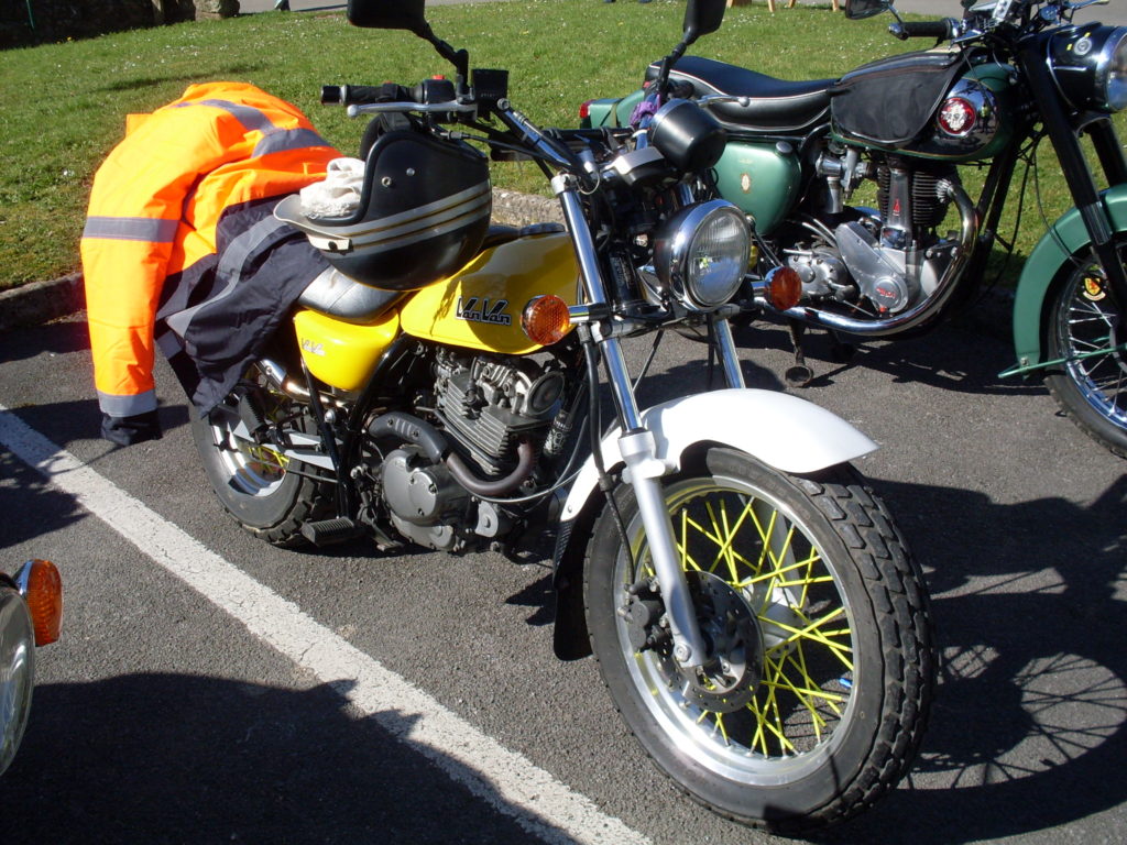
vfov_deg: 37.7
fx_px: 1237
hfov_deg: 49.0
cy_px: 422
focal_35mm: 38
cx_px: 564
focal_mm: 6.3
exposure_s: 1/180
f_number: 8.4
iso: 80
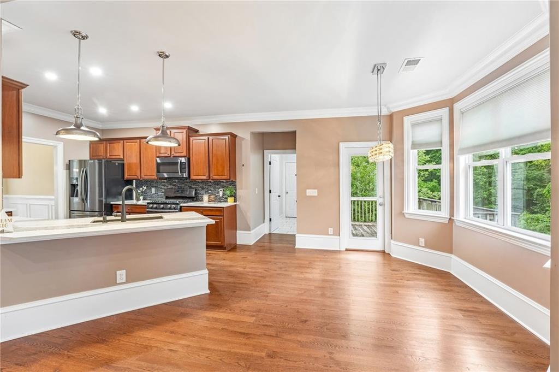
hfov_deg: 104.3
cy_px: 186
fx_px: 217
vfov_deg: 81.1
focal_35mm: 14
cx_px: 280
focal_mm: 14
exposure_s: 1/4
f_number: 8
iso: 200
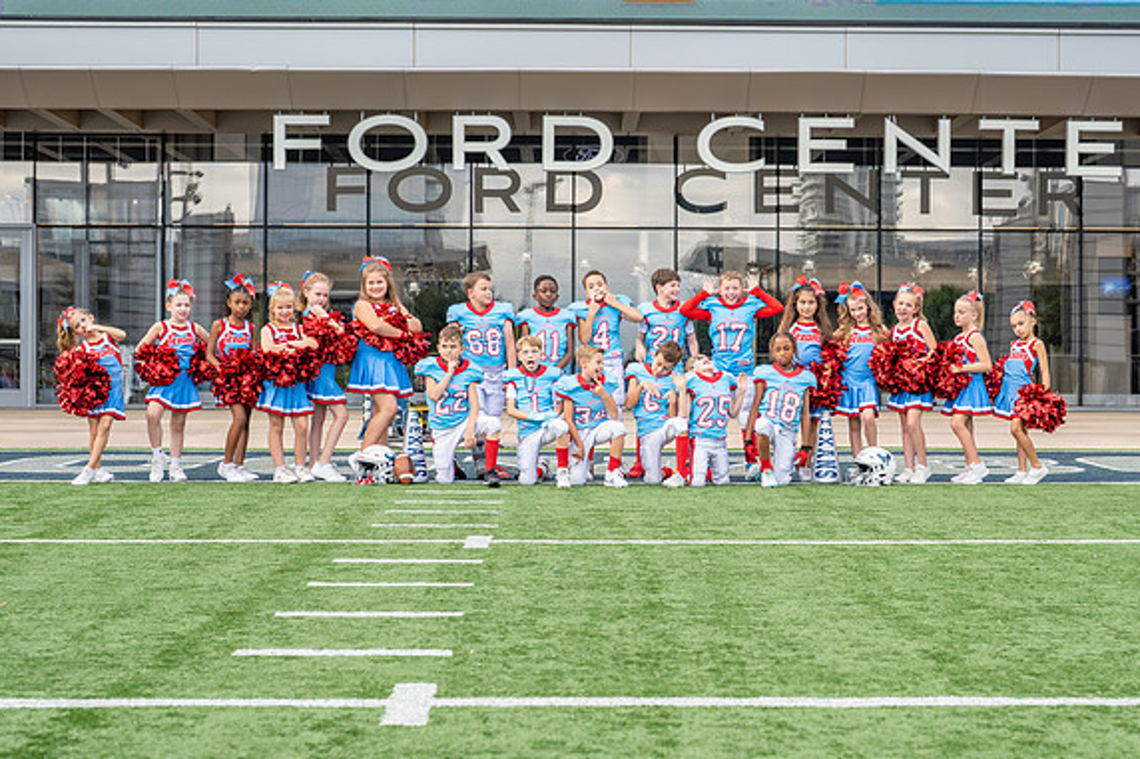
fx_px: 2248
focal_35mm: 71
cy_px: 363
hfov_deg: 28.5
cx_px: 615
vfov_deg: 19.2
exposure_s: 1/400
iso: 250
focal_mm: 50
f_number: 4
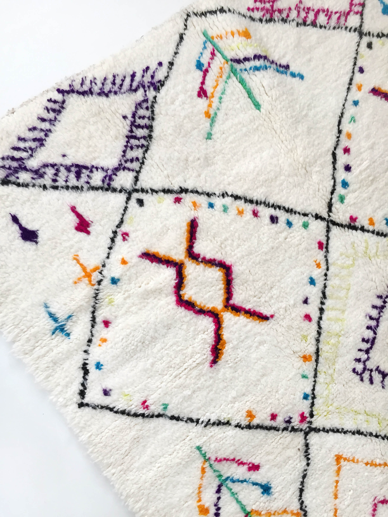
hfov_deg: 48.2
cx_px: 194
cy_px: 258
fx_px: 433
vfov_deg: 61.7
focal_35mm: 29
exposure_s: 1/33
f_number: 2.2
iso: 40
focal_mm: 4.15
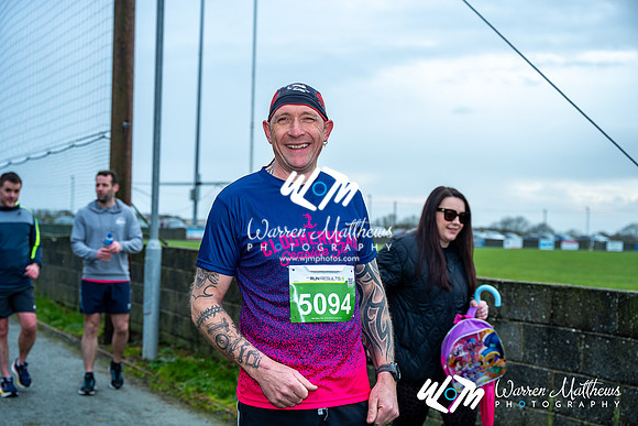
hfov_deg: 38.9
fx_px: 904
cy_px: 213
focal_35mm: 51
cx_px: 319
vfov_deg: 26.5
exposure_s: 1/200
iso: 100
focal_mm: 51
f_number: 4
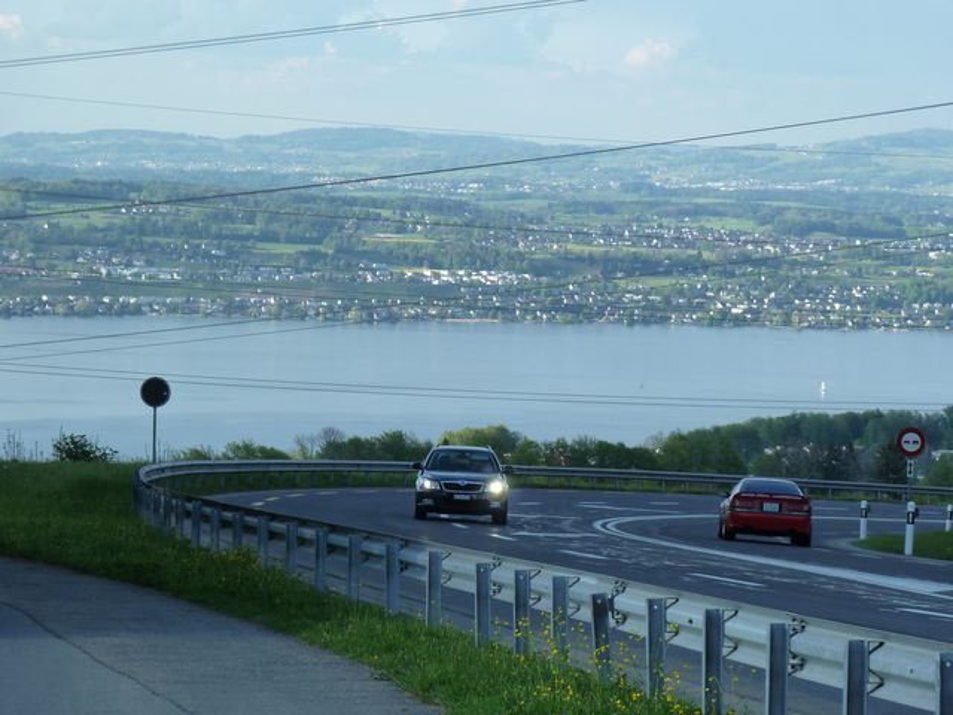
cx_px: 476
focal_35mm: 137
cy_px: 358
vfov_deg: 10.8
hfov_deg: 14.4
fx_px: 3772
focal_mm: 22.5
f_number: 4.5
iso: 125
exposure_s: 1/200
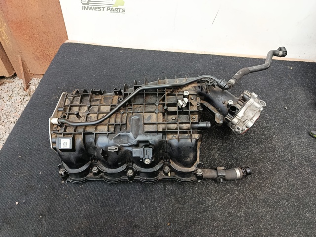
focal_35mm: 24
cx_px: 158
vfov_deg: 56.8
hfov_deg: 71.6
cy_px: 118
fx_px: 219
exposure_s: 1/100
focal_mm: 5.24
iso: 102
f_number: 1.7
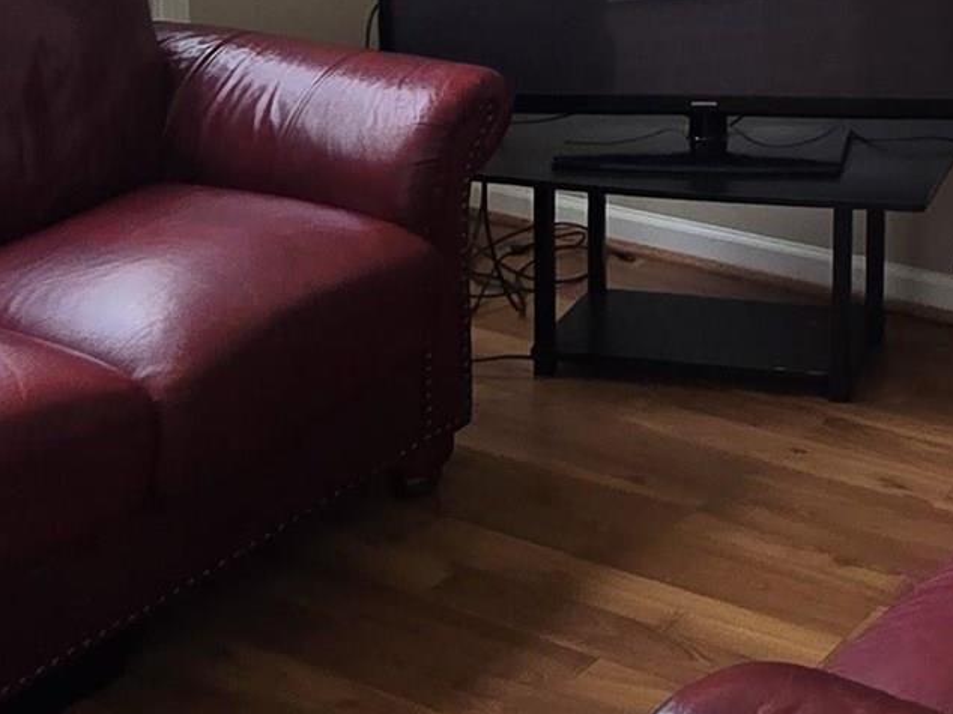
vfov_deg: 20.9
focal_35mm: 63
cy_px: -248
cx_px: 1033
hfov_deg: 28.1
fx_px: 1734
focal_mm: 2.2
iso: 64
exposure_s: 1/60
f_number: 2.2
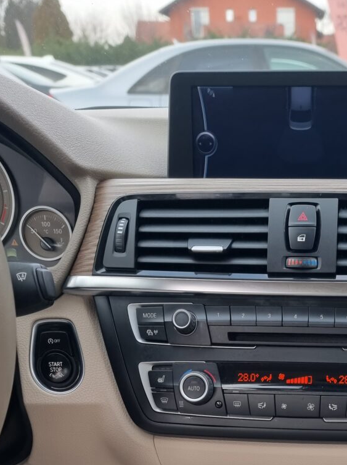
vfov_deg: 33.5
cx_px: 316
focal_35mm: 51
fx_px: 683
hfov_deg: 27.4
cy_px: 490
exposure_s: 1/100
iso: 50
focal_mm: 6.7
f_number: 1.8
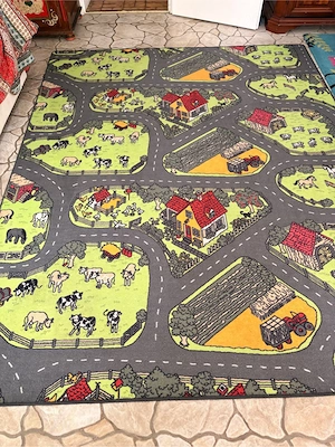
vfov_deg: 67.3
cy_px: 224
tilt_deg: -52.6
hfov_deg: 53.1
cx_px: 168
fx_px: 335
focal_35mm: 26
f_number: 1.6
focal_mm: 5.96
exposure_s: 1/60
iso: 200
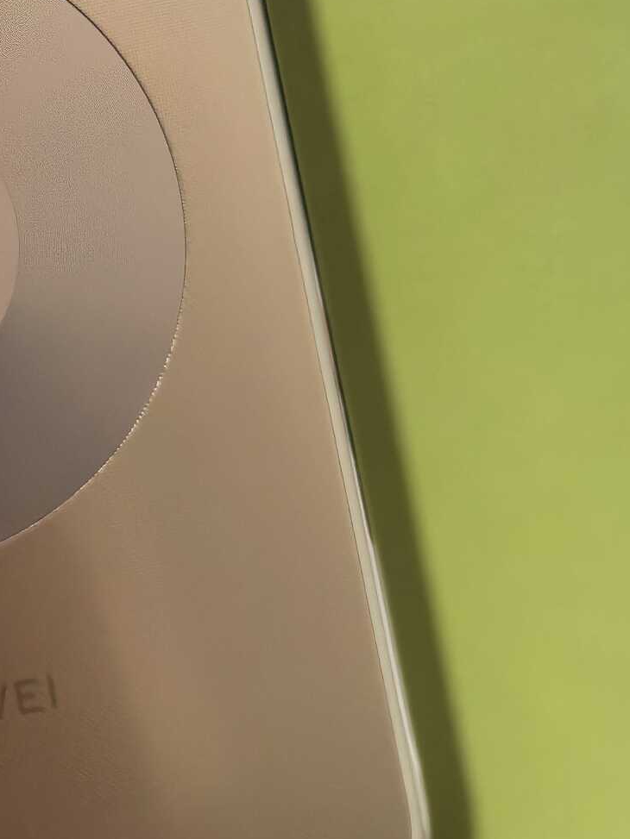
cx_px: -175
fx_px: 1795
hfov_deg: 18.6
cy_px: 7
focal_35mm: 74
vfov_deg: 25.1
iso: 2000
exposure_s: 1/500
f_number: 2
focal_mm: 5.75
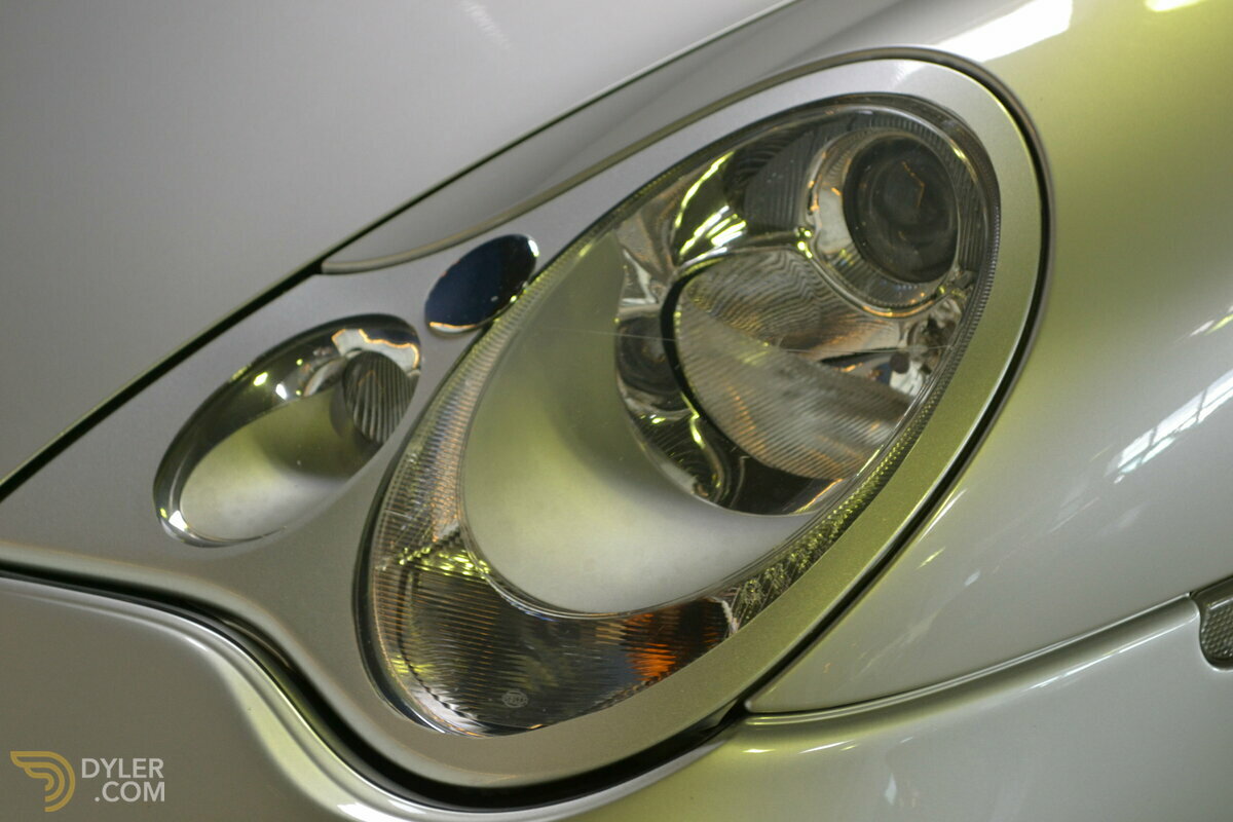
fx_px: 2825
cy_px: 411
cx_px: 616
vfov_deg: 16.6
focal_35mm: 82
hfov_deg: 24.6
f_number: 5.6
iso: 800
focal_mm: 55
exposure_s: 1/30
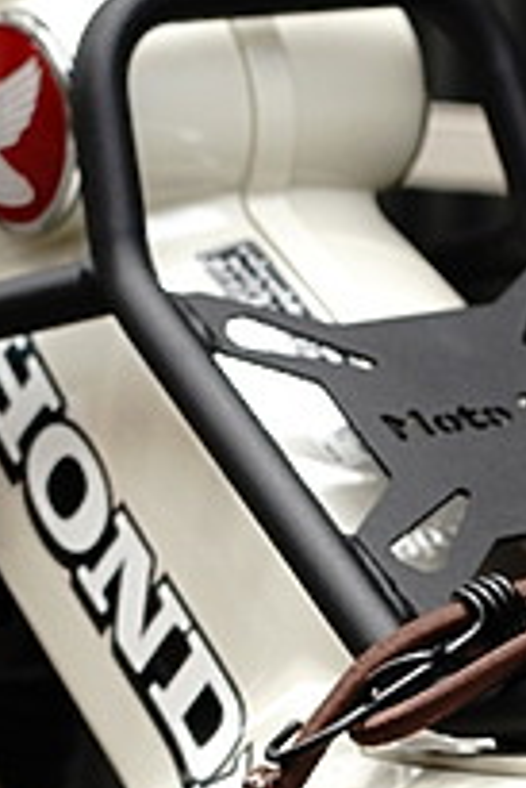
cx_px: 564
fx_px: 4354
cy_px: 751
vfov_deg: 10.3
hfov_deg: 6.9
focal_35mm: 199
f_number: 3.5
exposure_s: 1/320
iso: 100
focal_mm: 35
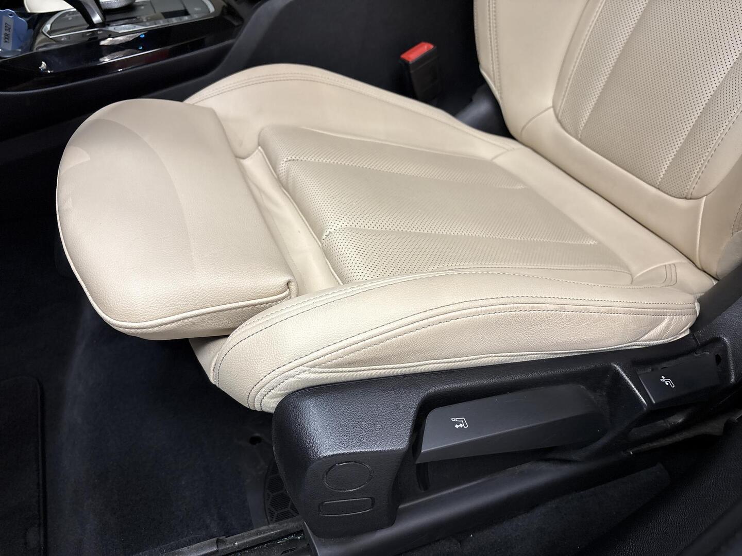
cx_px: 371
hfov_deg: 67.3
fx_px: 557
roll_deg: -1.2
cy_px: 278
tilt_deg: -37.2
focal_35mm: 26
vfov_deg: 53.1
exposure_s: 1/50
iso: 125
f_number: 1.6
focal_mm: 5.96
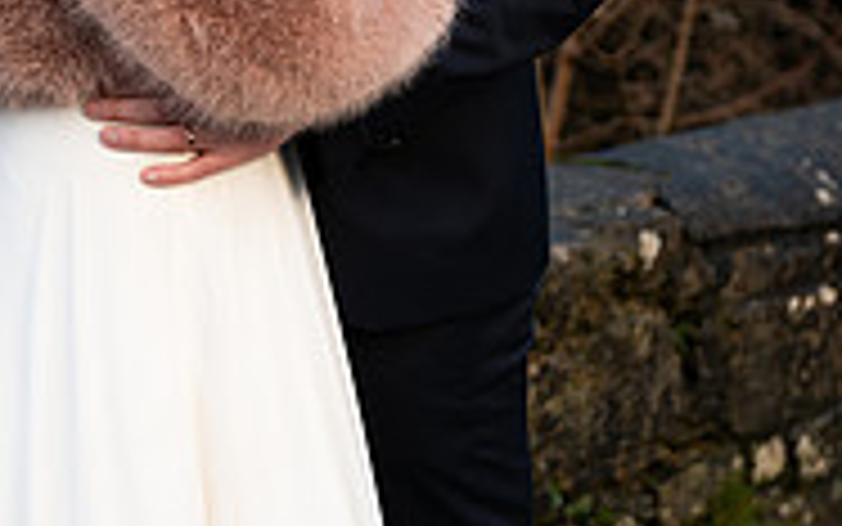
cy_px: 40
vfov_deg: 7.6
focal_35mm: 172
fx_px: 3948
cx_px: 194
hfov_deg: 12.1
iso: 160
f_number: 3.5
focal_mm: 70
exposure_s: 1/160
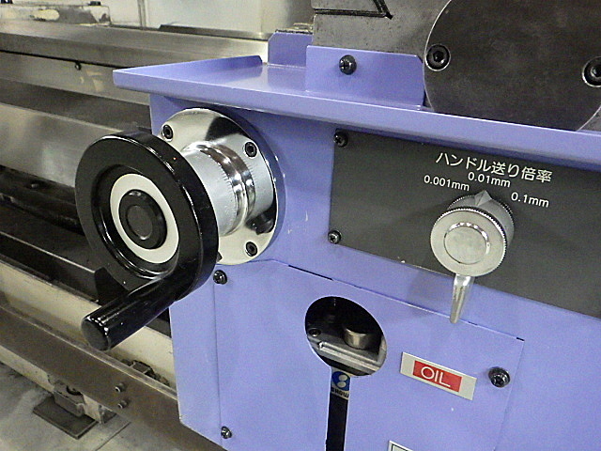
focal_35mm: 28
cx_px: 300
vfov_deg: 49.7
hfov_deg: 63.4
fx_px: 486
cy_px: 226
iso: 1250
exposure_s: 1/45
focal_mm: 5
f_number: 3.5
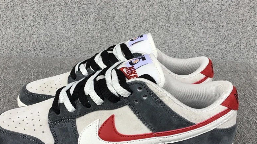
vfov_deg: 30.1
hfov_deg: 51.6
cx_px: 123
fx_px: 266
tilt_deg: -26.7
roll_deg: -1.8
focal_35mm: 39
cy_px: 101
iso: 32
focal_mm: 3.3
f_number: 2.4
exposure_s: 1/100
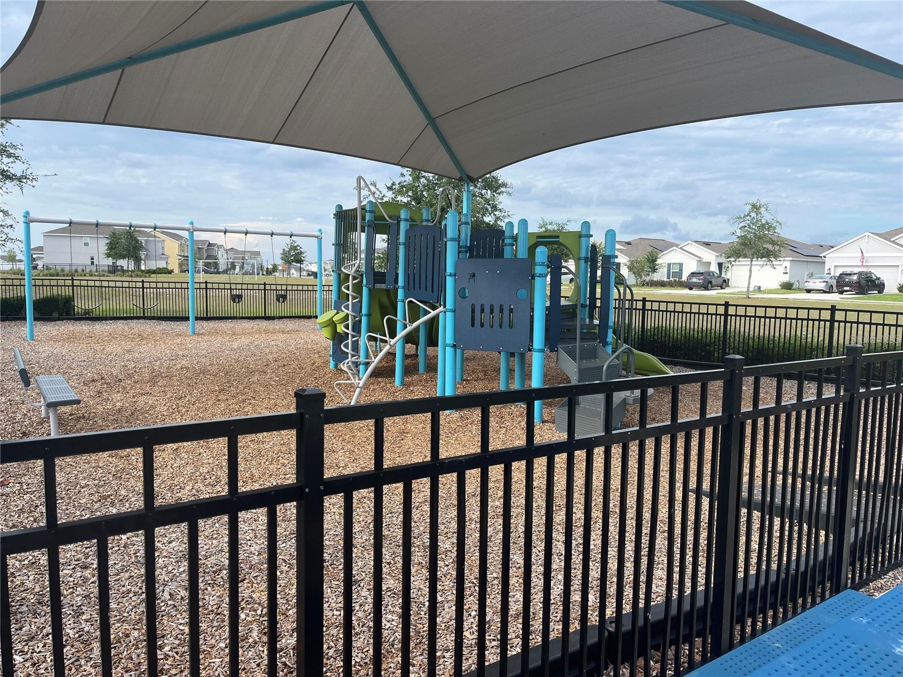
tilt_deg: -5.7
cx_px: 452
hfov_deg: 67.3
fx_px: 678
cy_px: 338
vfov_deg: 53.1
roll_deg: -0.7
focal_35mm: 26
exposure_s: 1/1832
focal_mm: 5.1
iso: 50
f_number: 1.6
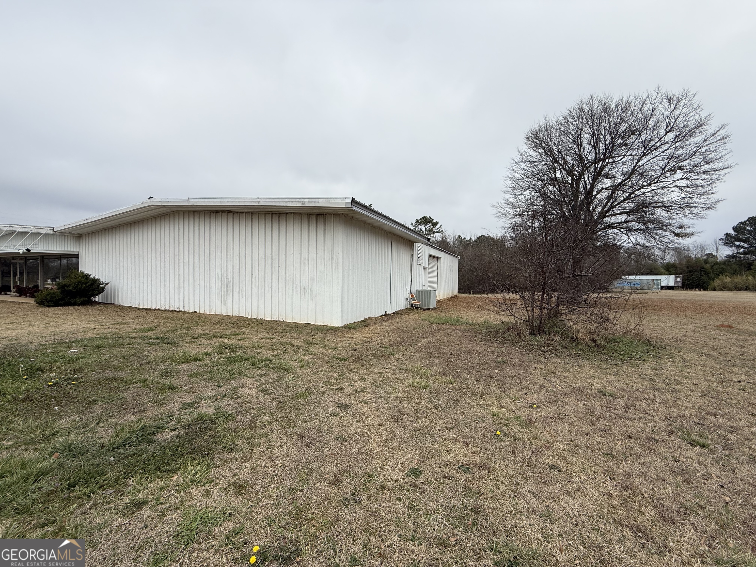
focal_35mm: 14
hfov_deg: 102.1
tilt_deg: -0.6
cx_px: 378
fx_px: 306
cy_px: 284
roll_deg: -0.4
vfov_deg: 85.7
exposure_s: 1/2237
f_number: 2.2
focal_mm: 2.22
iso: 50
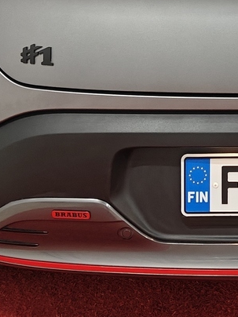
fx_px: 981
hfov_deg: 13.5
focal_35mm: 107
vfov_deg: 17.8
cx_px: 279
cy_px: -21
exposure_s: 1/50
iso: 100
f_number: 1.8
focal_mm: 5.59
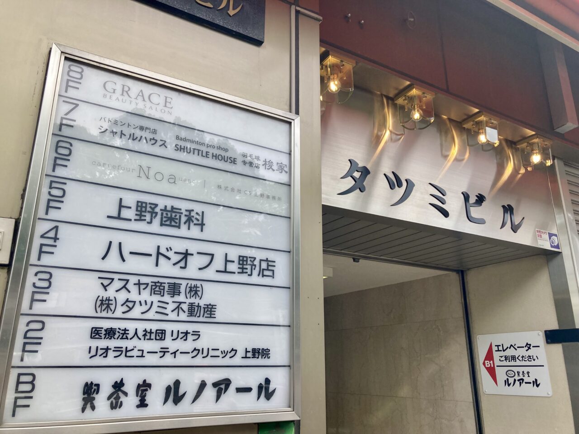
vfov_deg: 49.7
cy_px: 217
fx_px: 468
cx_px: 290
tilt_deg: +18.9
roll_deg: -0.8
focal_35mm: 28
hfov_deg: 63.4
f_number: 1.8
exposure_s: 1/716
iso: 20
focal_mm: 3.99
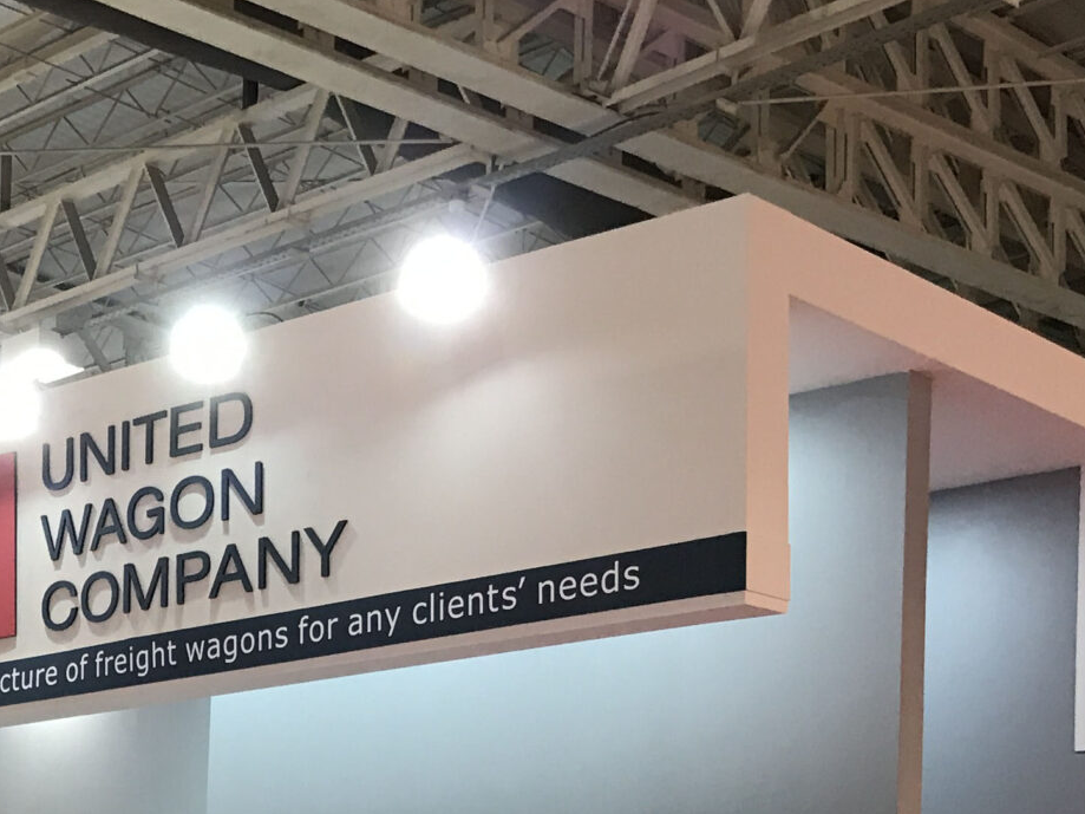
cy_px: 1092
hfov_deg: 24.1
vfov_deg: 17.6
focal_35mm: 78
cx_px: 54
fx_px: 2445
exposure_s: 1/17
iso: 40
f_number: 1.8
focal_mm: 3.99
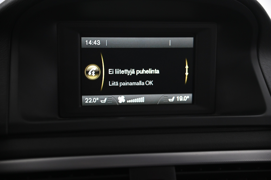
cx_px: 136
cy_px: 90
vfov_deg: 18.2
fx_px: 564
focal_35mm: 75
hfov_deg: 27.0
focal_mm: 75
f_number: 4
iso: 2000
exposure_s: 1/30
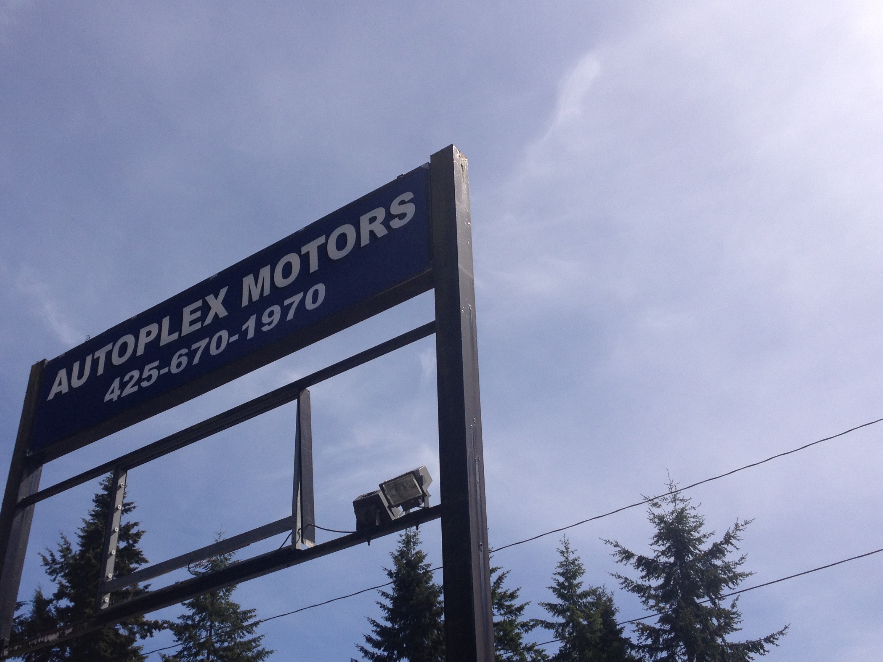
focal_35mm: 47
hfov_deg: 40.3
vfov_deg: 30.9
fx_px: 1199
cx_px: 366
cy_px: 355
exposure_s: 1/2762
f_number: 2.4
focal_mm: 4.28
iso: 50
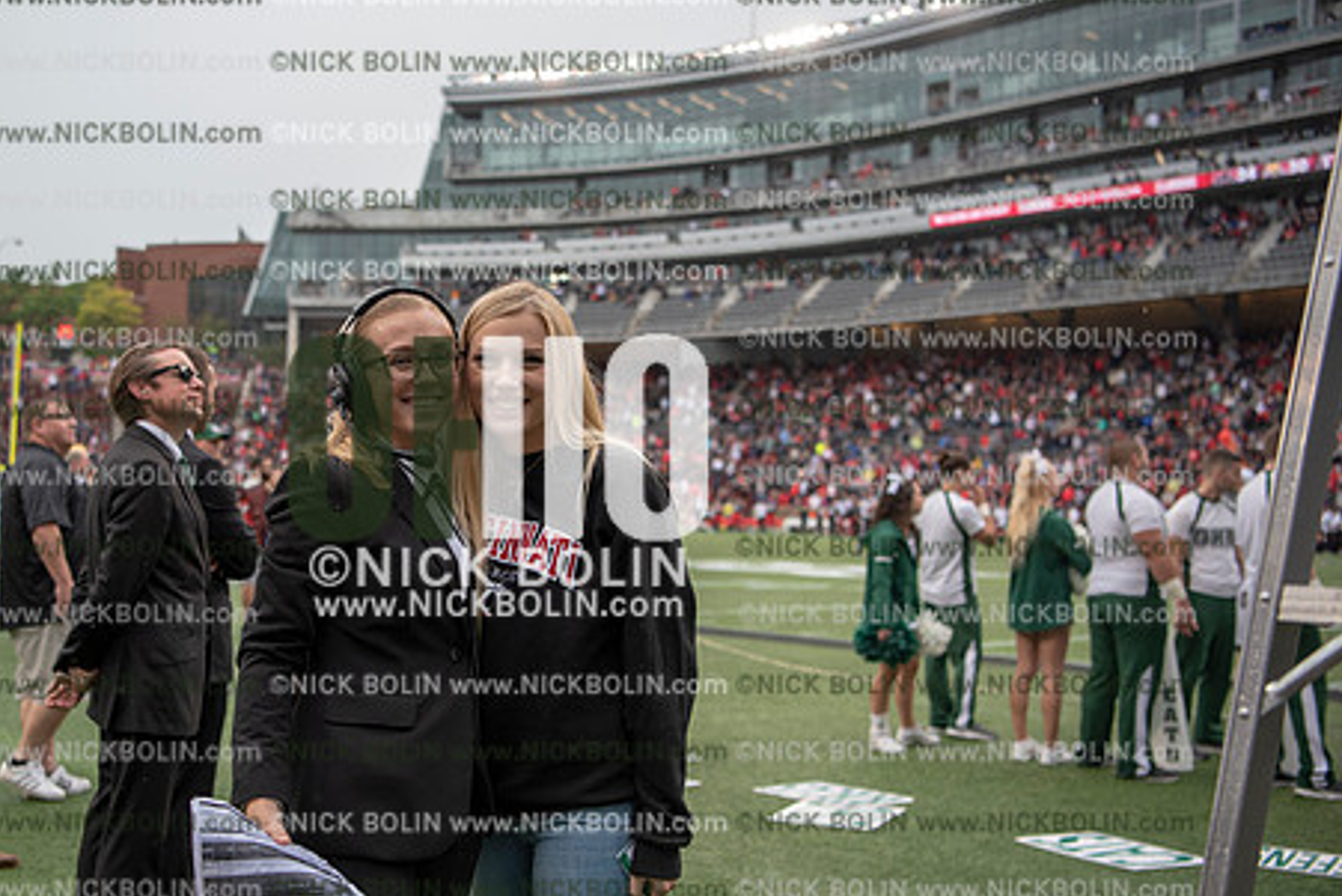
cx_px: 497
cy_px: 478
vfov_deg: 29.9
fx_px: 1678
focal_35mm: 45
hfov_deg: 43.2
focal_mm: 35
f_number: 2.8
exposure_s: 1/1000
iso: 250
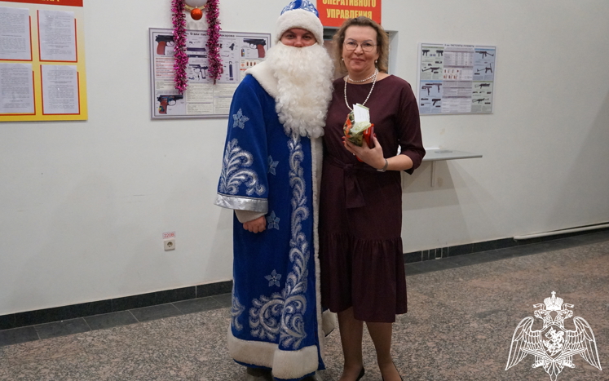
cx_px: 303
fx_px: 689
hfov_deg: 47.7
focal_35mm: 42
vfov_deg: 30.9
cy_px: 187
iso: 6400
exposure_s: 1/160
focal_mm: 27
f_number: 4.5
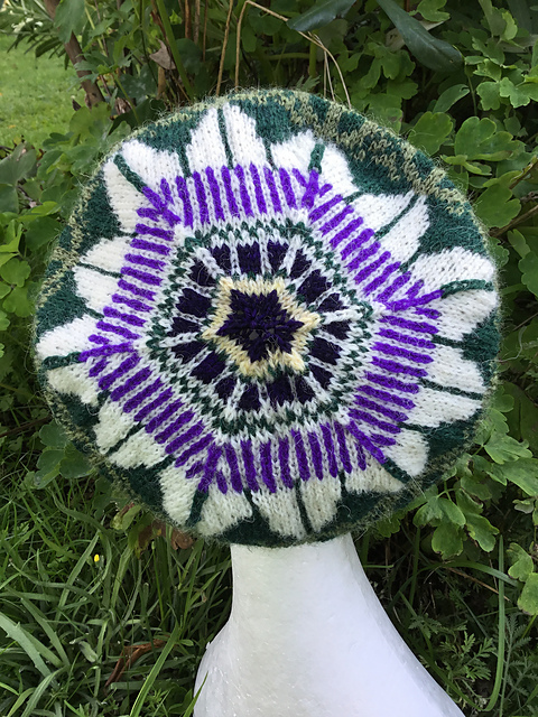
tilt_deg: -29.4
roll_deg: +4.7
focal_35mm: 31
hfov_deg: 45.4
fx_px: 642
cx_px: 269
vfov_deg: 58.4
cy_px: 358
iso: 32
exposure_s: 1/100
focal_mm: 3.3
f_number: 2.4
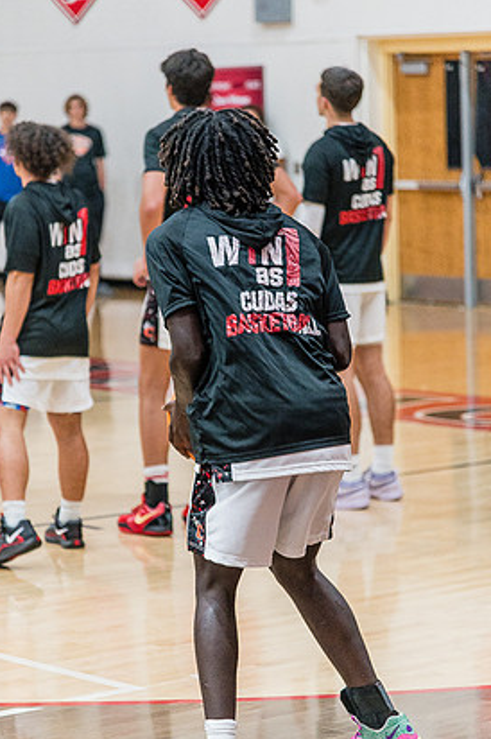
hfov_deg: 10.5
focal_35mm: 131
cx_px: 243
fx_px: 2684
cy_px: 371
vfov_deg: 15.7
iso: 5000
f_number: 4
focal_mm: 120
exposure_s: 1/320
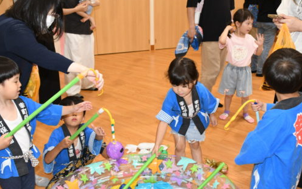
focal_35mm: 37
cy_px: 98
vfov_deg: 34.4
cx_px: 152
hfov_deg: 52.8
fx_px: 304
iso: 720
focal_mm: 18
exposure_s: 1/250
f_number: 3.5
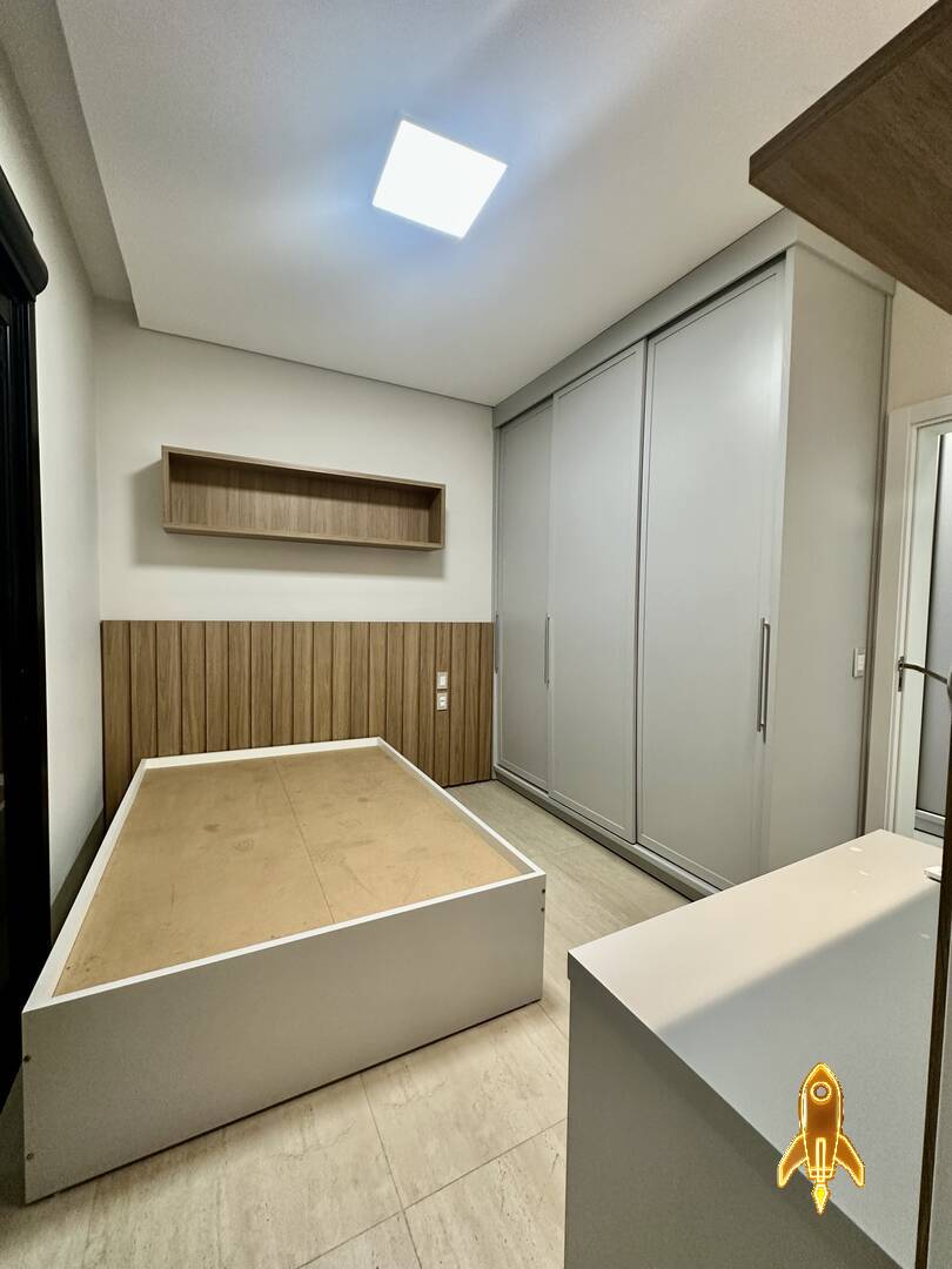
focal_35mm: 14
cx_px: 476
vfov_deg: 102.1
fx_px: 513
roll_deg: -3.0
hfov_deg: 85.7
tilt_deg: -1.8
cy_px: 634
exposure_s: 1/60
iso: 200
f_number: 2.2
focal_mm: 2.22
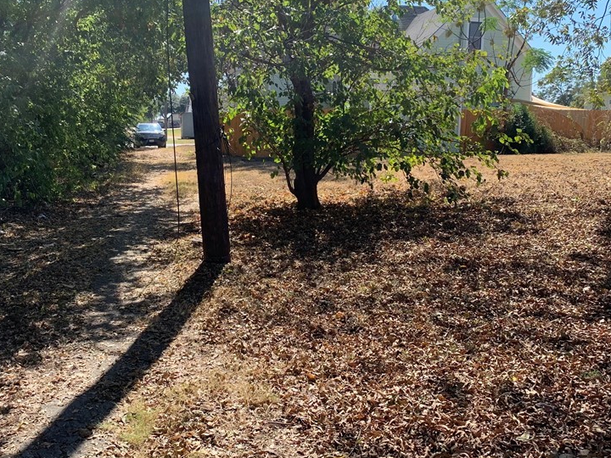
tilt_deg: -7.1
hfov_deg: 49.9
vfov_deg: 38.6
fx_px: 653
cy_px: 193
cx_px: 249
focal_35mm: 37
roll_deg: -2.3
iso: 25
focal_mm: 4.25
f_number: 1.8
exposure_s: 1/808
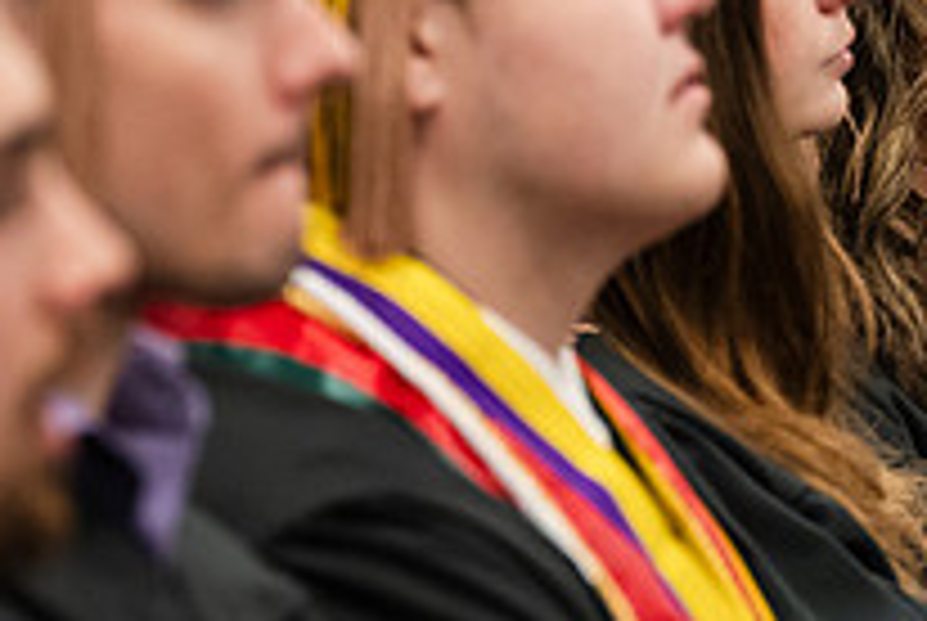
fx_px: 14492
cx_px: 1008
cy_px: -52
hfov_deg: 3.7
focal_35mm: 562
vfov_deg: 2.5
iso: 4000
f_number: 4
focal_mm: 200
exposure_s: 1/200
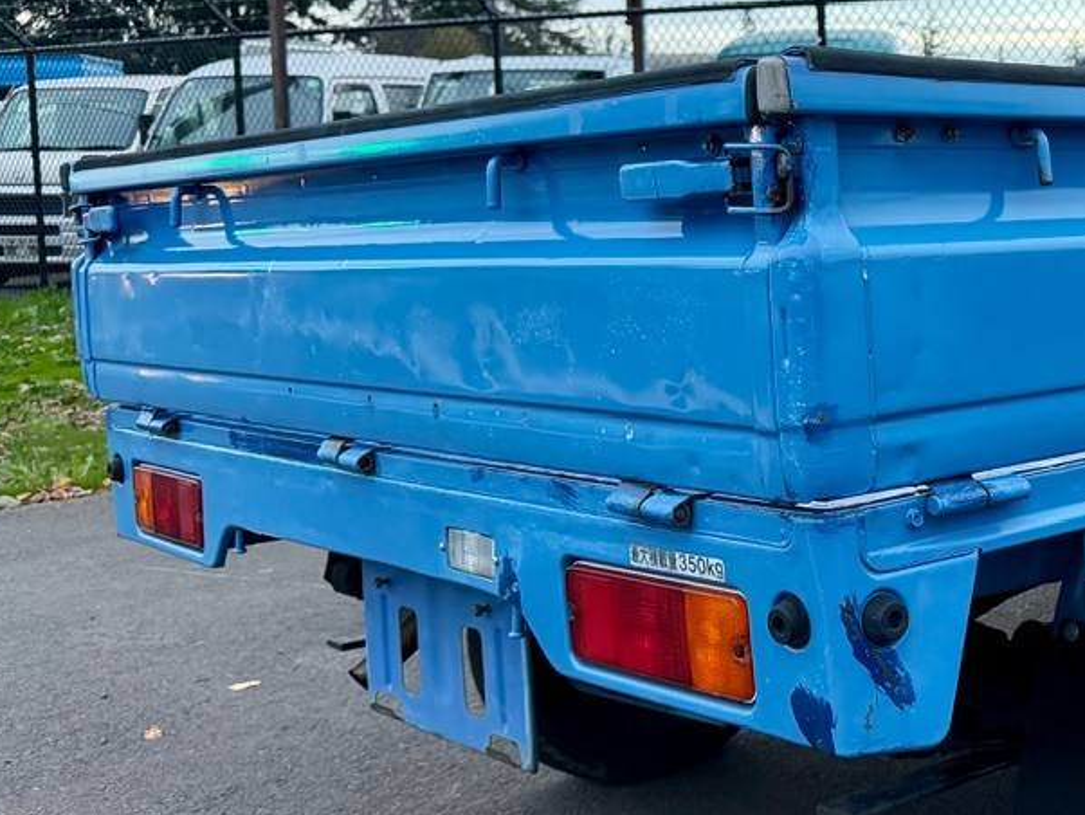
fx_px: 1599
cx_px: 1126
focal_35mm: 51
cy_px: 359
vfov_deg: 28.6
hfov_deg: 33.7
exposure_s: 1/73
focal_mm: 6.76
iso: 200
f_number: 1.78
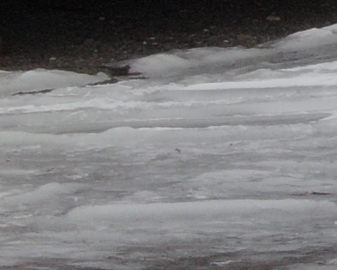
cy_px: -137
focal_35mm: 394
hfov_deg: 4.5
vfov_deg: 3.9
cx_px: 1347
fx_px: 3931
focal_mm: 8.6
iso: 160
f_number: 3.8
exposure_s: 1/30
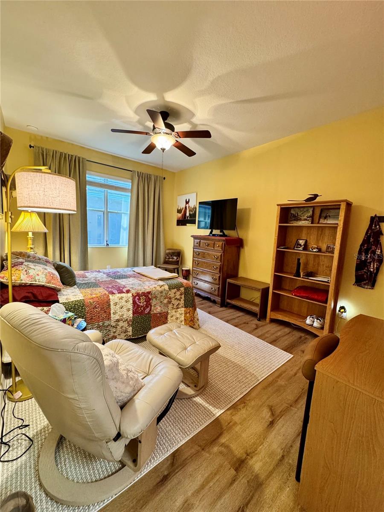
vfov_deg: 102.1
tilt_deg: -6.8
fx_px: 207
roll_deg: -2.9
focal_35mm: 14
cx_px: 192
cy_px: 256
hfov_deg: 85.7
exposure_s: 1/60
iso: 400
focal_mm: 2.22
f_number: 2.2
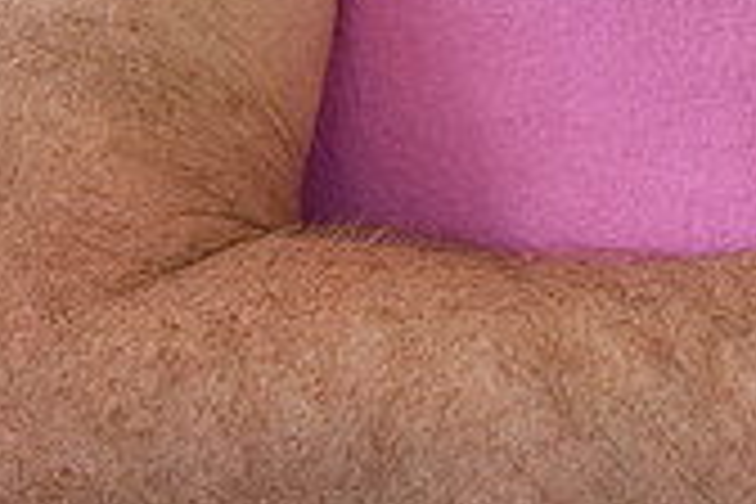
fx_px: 4851
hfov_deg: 8.7
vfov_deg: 5.9
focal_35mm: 231
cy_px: -135
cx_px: 1130
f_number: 2.8
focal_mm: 45
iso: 250
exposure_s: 1/400
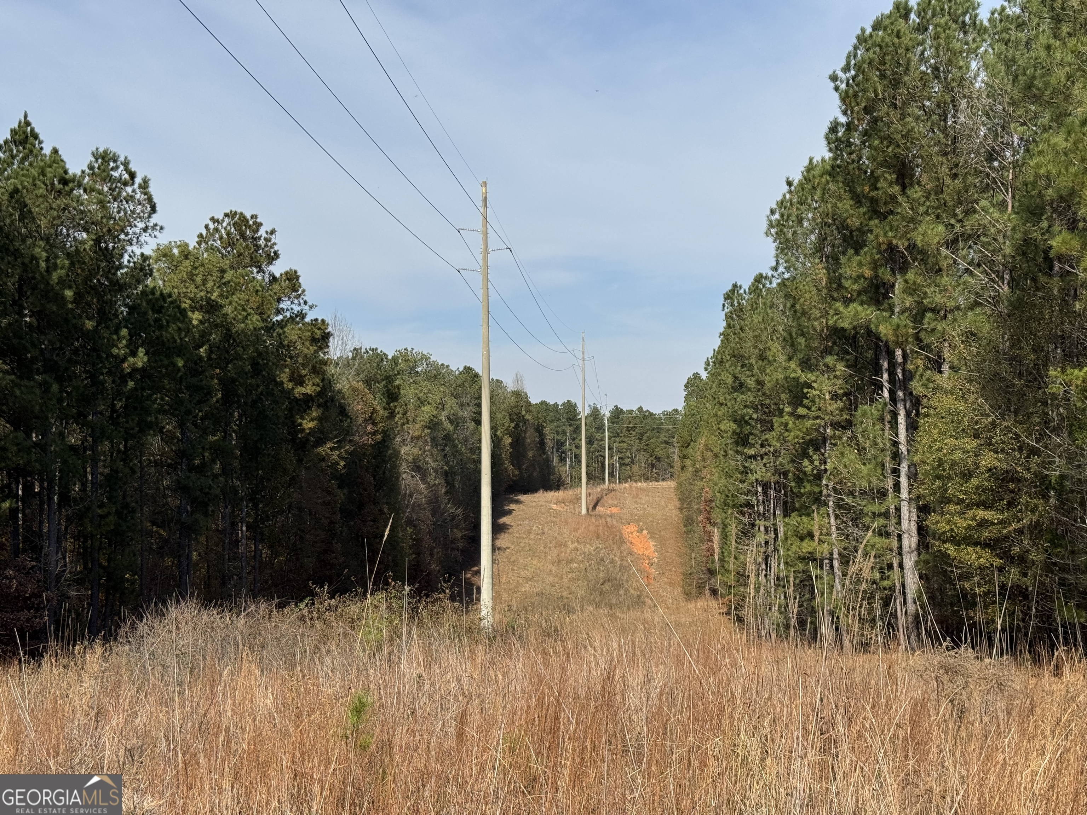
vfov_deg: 30.3
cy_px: 408
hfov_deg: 39.7
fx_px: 1507
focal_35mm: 48
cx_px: 544
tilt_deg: +2.4
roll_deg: +0.4
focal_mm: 6.76
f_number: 1.78
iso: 64
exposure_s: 1/5848
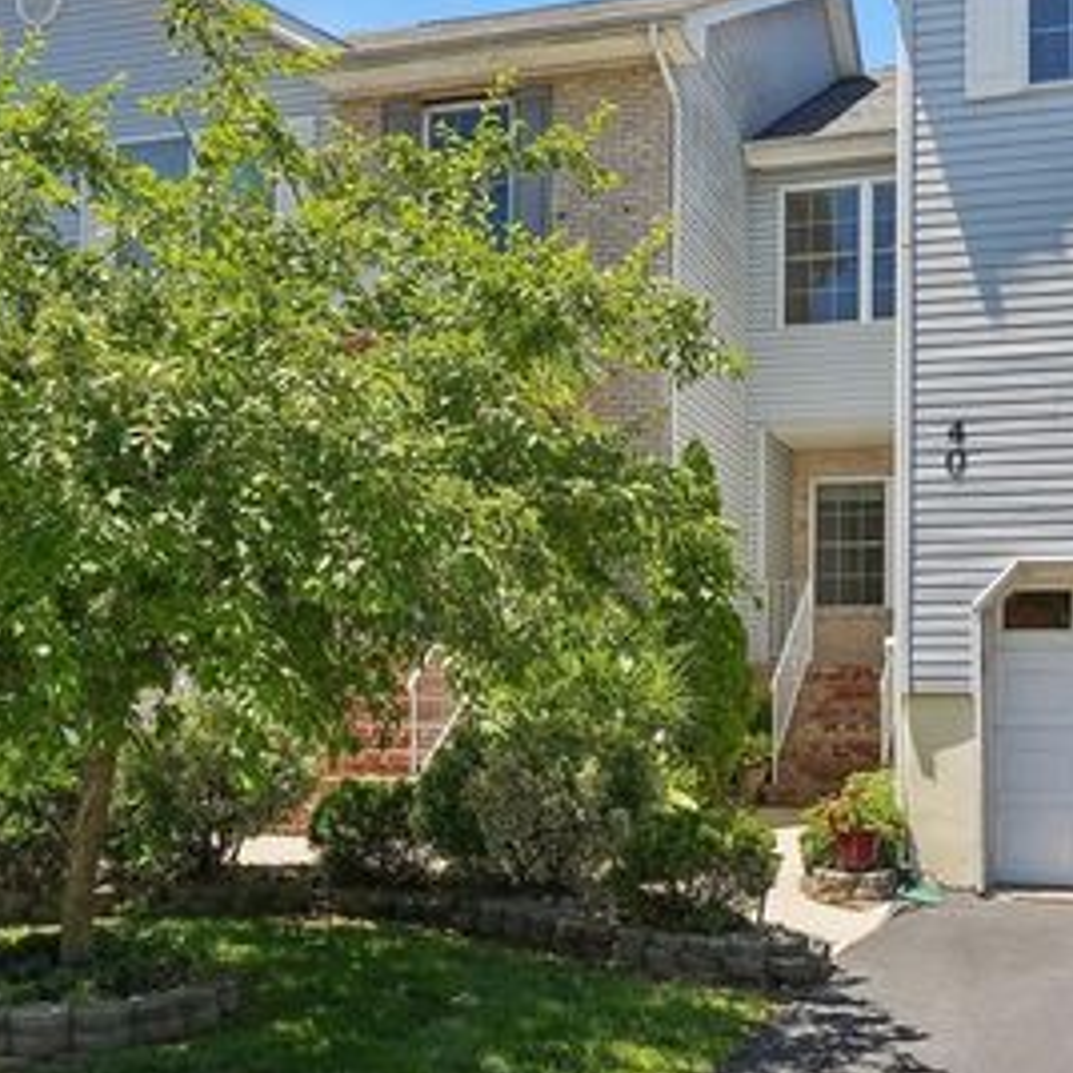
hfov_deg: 42.8
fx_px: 1333
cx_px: 769
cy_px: 494
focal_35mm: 38
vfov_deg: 43.8
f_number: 11
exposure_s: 1/80
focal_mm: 24
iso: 100
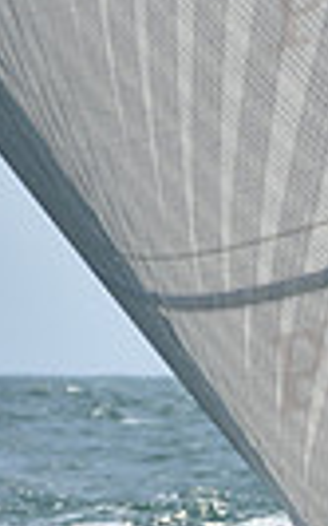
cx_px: 1035
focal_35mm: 887
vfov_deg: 2.4
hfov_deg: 1.5
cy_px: 461
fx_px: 12700
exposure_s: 1/1250
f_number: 7.1
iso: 250
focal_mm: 200
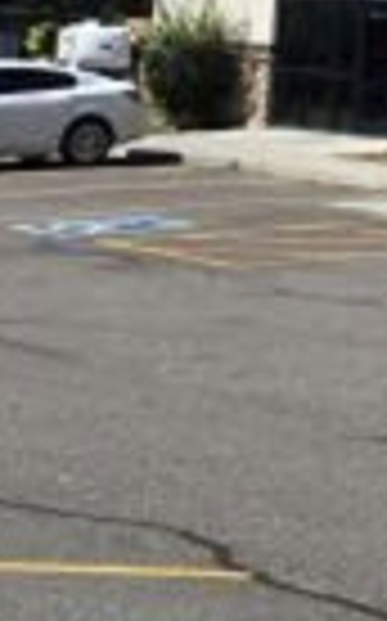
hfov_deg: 8.3
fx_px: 2418
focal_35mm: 143
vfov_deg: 13.9
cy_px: -234
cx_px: 994
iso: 25
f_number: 2.2
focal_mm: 4.15
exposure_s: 1/2404
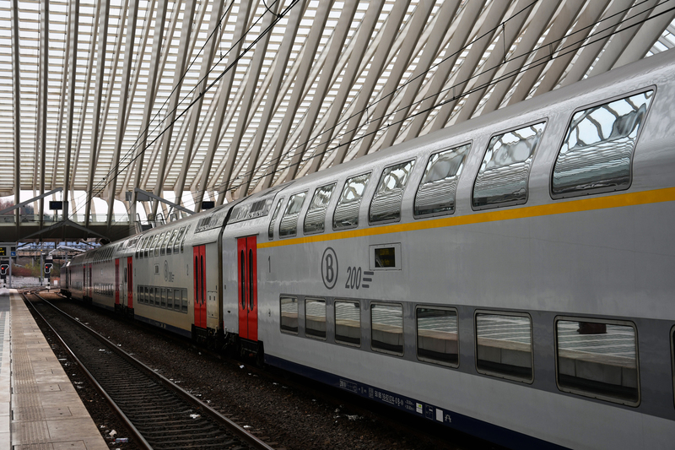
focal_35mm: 60
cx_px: 338
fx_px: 1125
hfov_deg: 33.4
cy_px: 225
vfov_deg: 22.6
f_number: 5.6
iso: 100
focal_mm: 40
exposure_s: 1/160
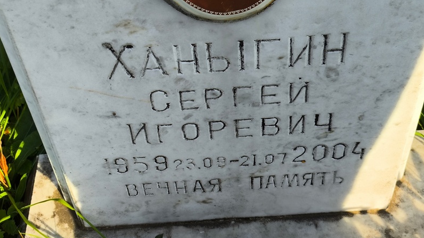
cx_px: 212
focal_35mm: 55
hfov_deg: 37.9
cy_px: 132
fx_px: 618
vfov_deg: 21.8
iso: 50
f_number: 1.7
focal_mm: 4.71
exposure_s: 1/690
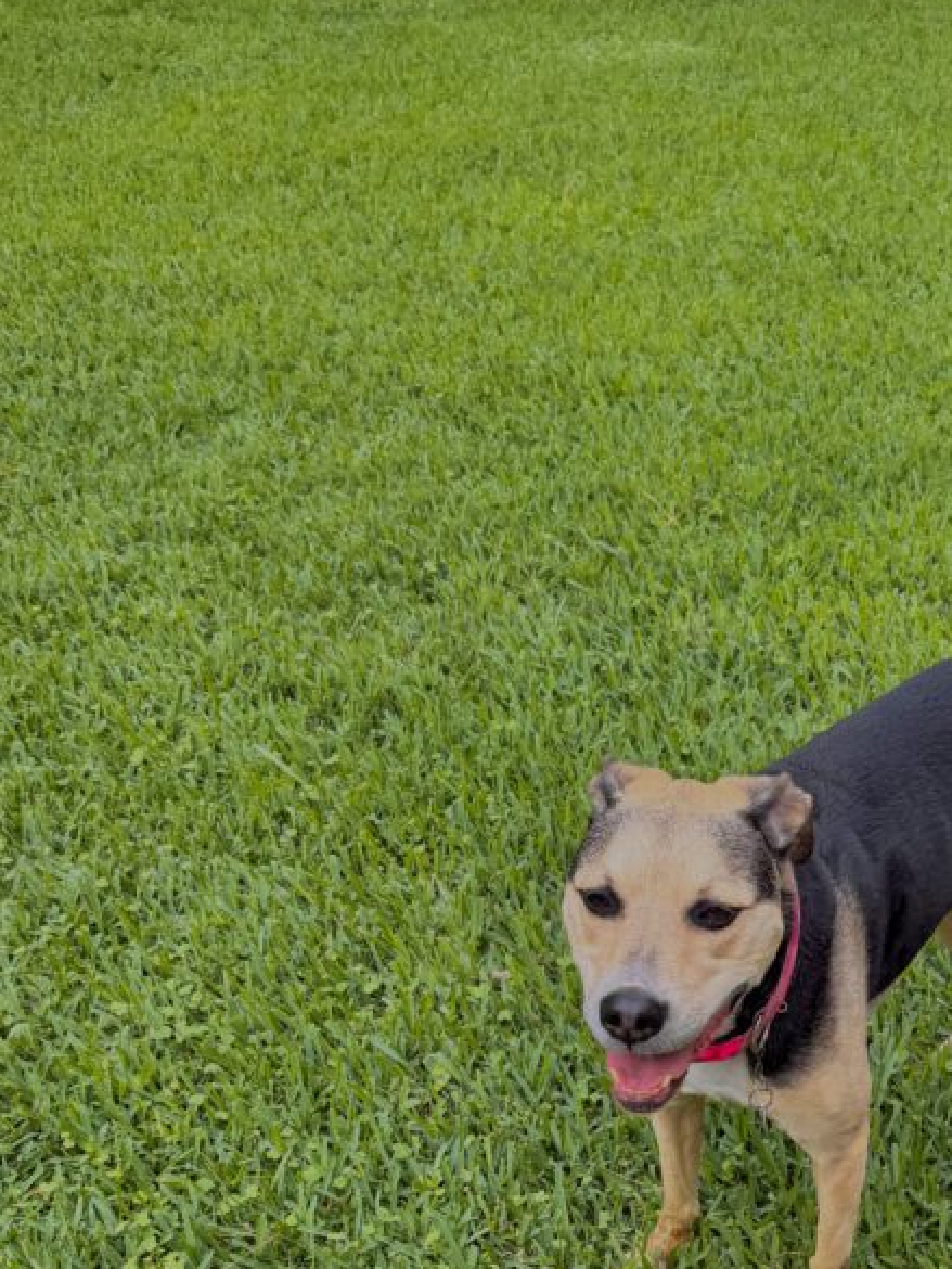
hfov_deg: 33.2
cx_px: 781
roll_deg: +3.9
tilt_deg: -39.4
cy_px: 1048
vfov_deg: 42.4
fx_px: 1540
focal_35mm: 42
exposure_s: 1/249
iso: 64
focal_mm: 6.76
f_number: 1.78
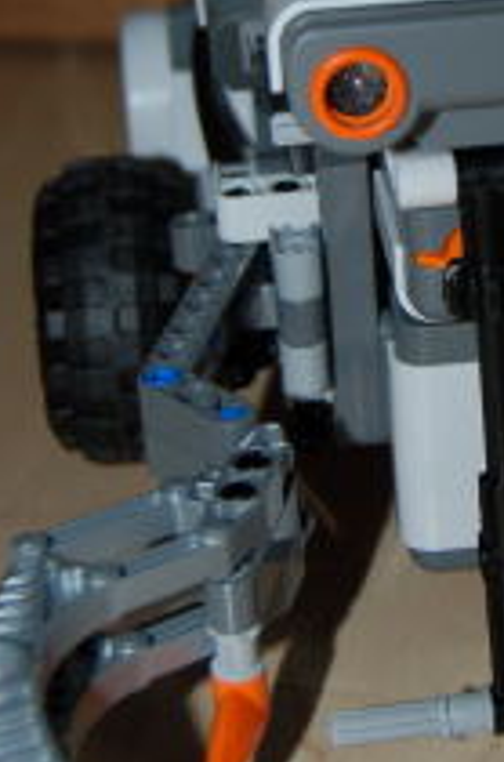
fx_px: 2701
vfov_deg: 15.9
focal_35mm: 128
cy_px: 142
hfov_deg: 10.6
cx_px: 528
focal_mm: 28
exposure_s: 1/60
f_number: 4.2
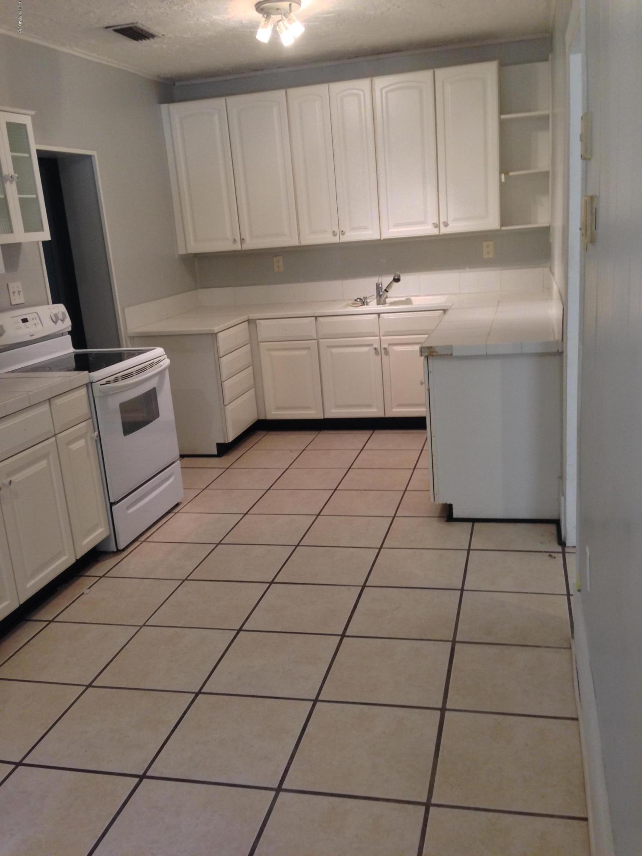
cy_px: 428
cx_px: 321
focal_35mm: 33
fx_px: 816
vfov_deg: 55.4
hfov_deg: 42.9
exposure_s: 1/20
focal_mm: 4.12
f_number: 2.4
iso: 100
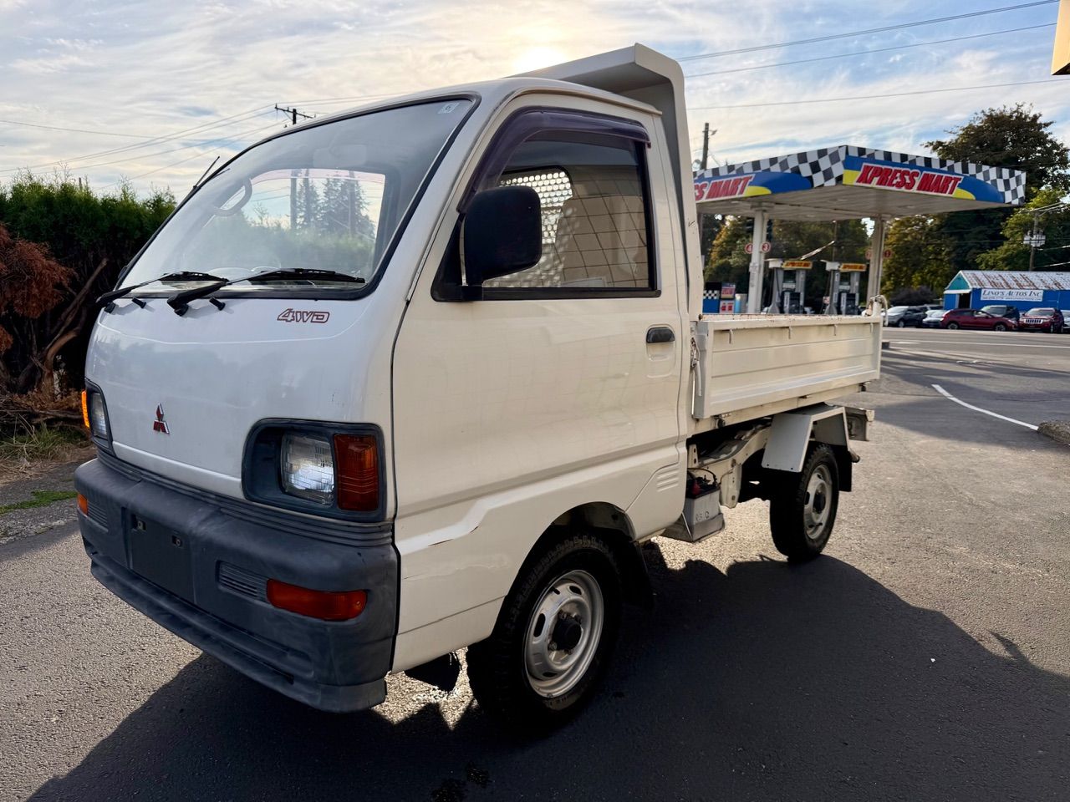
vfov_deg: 56.8
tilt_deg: -8.3
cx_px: 535
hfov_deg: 71.6
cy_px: 401
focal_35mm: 24
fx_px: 742
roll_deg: -1.3
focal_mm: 6.76
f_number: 1.78
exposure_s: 1/5319
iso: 80
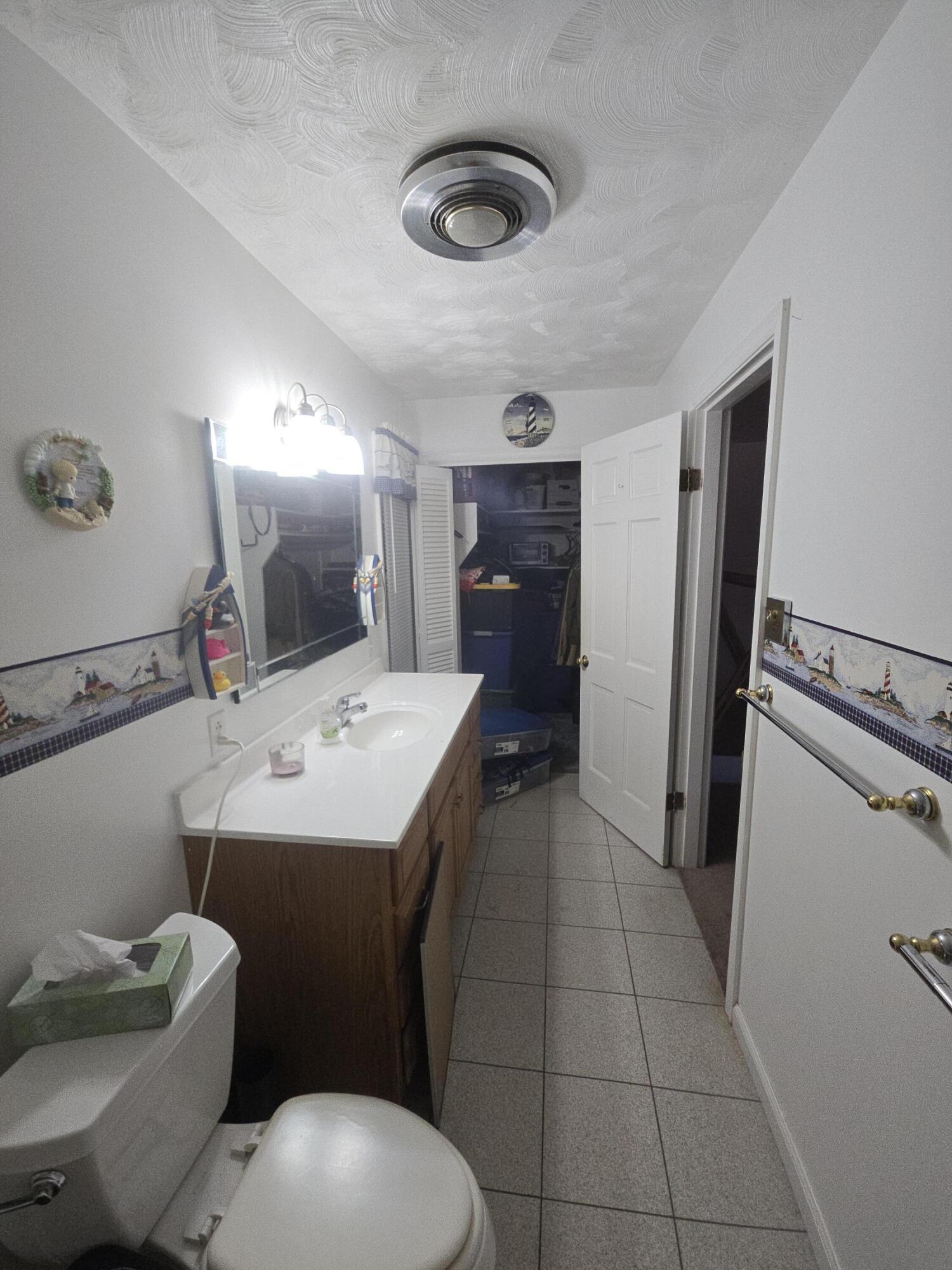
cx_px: 476
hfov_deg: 89.9
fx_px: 477
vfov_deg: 106.2
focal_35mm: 13
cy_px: 635
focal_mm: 2.2
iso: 100
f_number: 2.2
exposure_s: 1/60
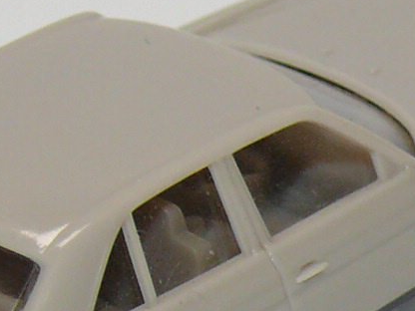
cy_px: 224
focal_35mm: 519
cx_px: 154
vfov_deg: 2.9
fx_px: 6222
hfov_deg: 3.8
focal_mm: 16.1
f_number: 4
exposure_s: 1/30
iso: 100
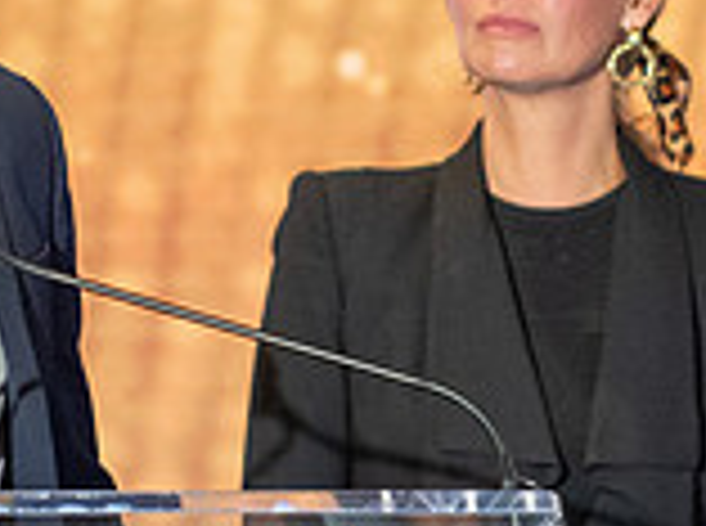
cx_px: 355
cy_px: 132
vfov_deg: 1.8
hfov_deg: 2.5
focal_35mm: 803
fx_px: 16340
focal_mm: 200
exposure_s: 1/250
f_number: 2.8
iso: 3200
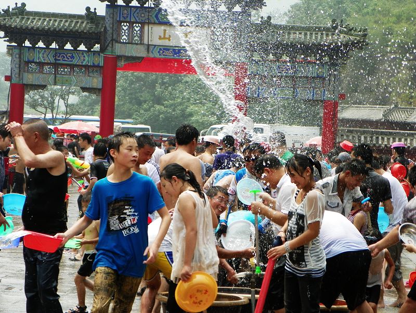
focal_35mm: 114
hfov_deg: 17.3
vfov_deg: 13.0
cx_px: 208
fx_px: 1371
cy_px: 156
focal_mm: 20.2
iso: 64
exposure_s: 1/250
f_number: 4
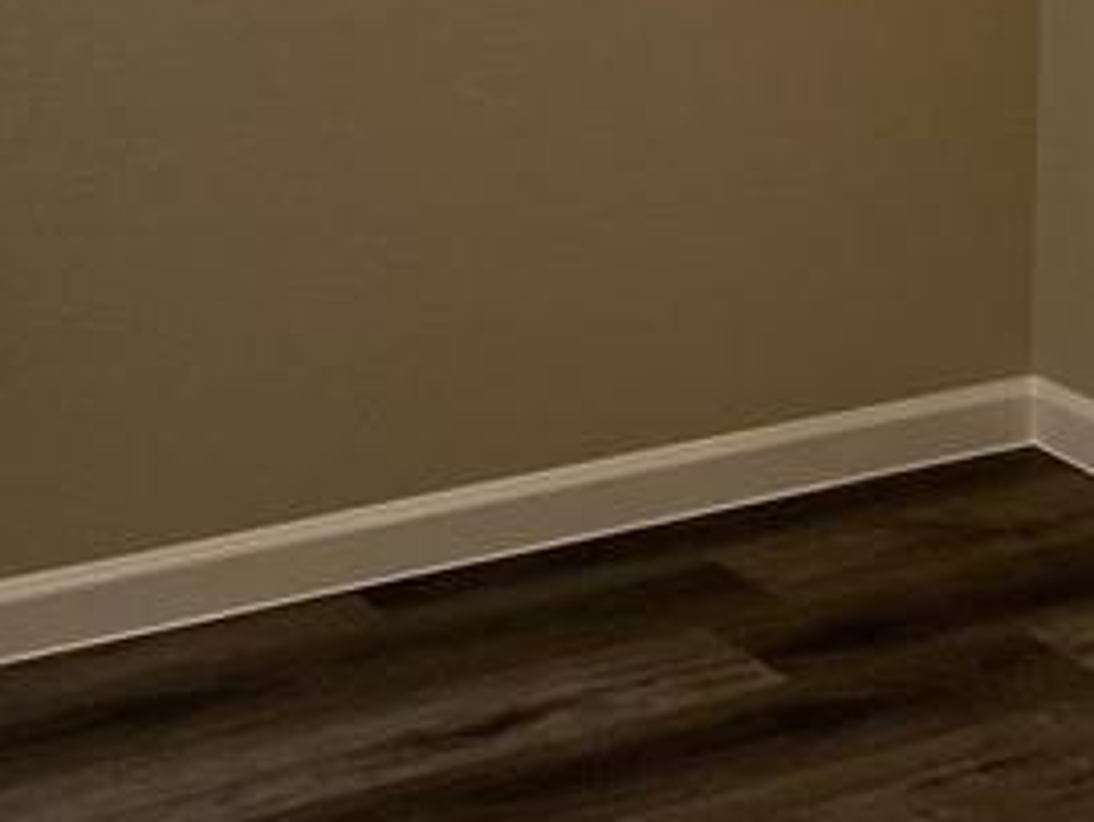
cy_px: -448
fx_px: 3130
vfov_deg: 13.9
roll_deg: -0.4
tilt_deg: -4.7
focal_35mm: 99
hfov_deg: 19.8
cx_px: 451
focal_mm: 4.25
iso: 125
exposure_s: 1/120
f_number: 1.8
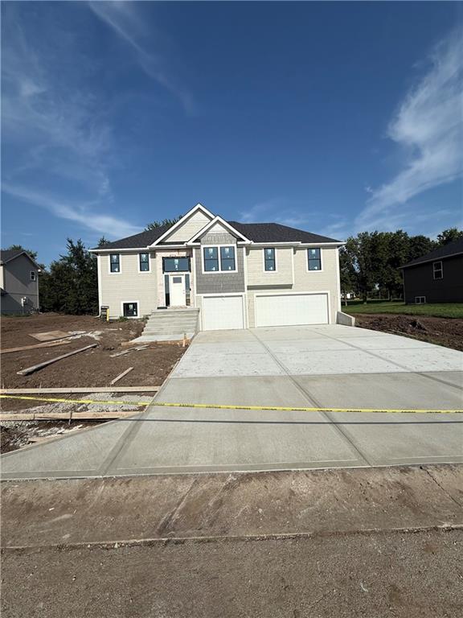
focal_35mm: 14
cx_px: 232
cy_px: 309
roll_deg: +2.1
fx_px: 250
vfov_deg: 102.1
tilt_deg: +1.4
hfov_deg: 85.7
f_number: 2.2
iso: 50
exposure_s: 1/6173
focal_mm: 2.22
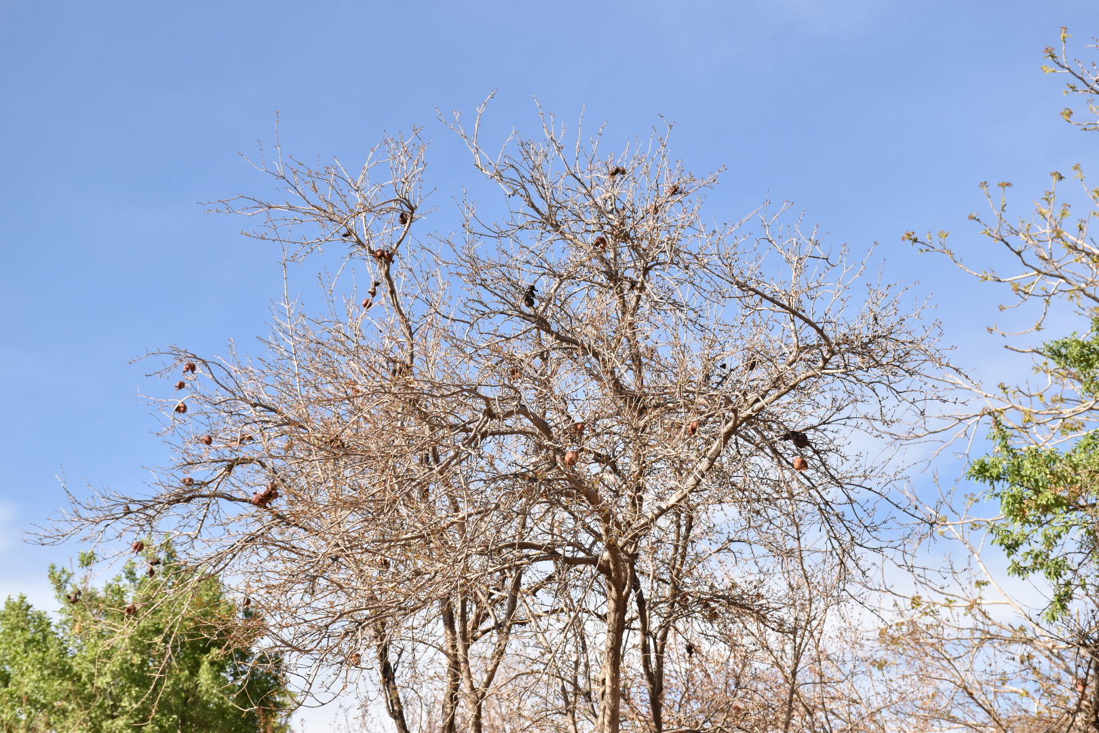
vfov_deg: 18.2
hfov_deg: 27.0
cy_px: 366
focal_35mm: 75
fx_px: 2289
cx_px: 550
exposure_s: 1/250
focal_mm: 50
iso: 200
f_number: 8
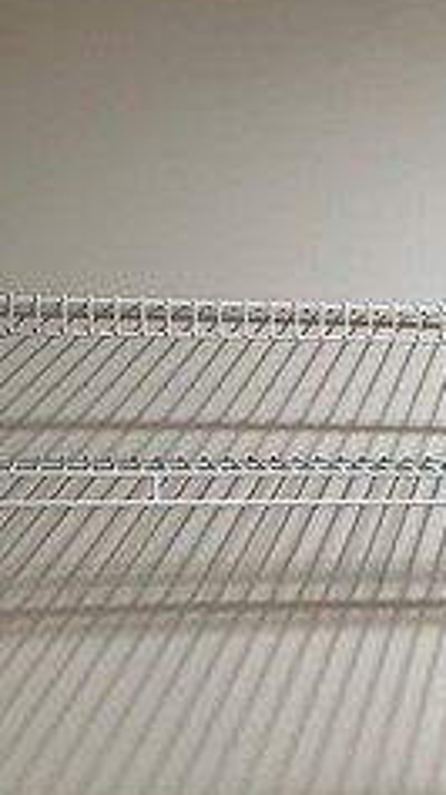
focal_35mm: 113
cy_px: 513
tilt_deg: -3.9
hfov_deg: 9.6
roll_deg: -0.8
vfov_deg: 18.9
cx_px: 1046
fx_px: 2380
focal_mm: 6.86
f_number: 1.78
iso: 200
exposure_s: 1/120
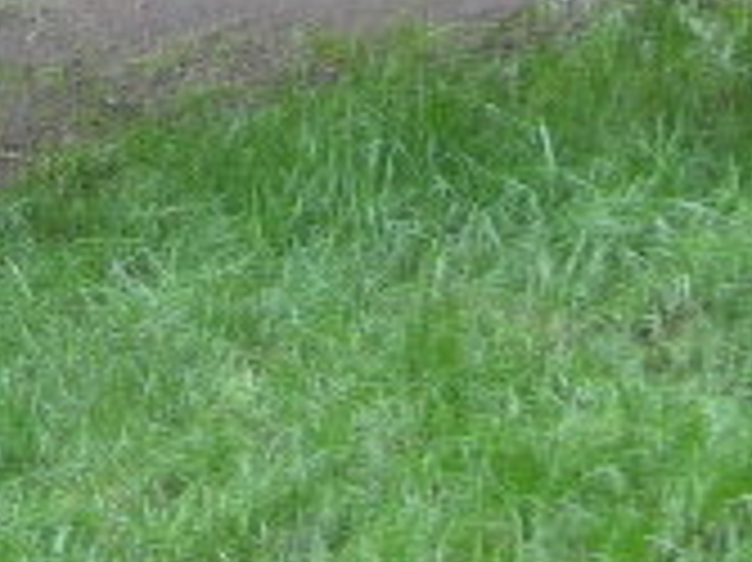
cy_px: -665
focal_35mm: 374
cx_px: -905
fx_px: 8119
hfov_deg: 5.2
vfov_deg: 3.9
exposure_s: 1/7.4
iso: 50
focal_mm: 18
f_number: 3.3
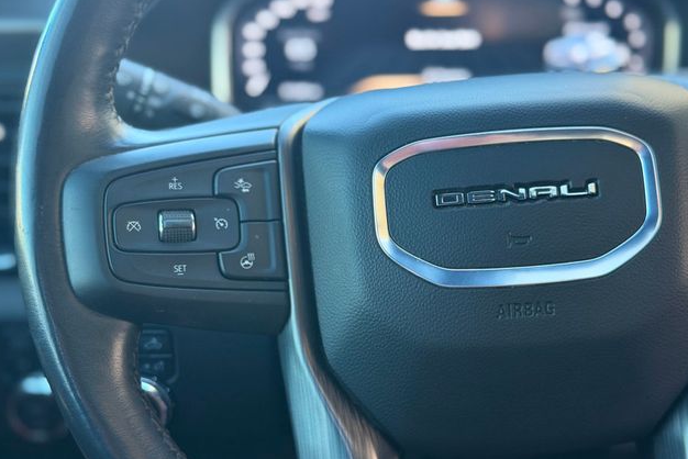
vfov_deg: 26.5
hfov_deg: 38.9
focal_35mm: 51
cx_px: 345
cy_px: 260
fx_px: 975
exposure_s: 1/60
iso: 160
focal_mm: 6.76
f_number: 1.78
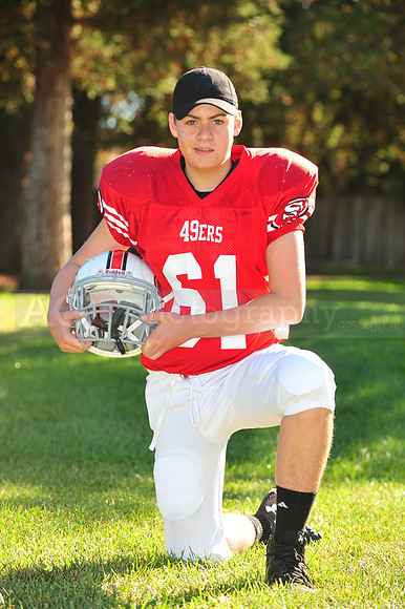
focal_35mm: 130
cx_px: 202
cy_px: 304
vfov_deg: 15.8
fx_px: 2196
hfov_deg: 10.5
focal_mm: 130
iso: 200
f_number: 4.5
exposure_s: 1/320
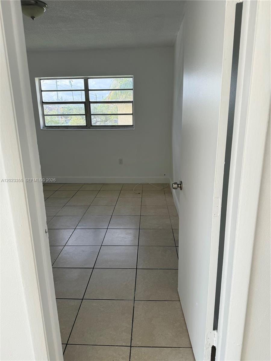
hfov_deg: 56.8
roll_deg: +2.3
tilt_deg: -13.9
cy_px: 180
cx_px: 136
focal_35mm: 24
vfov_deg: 71.6
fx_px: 251
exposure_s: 1/1139
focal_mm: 6.76
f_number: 1.78
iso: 100
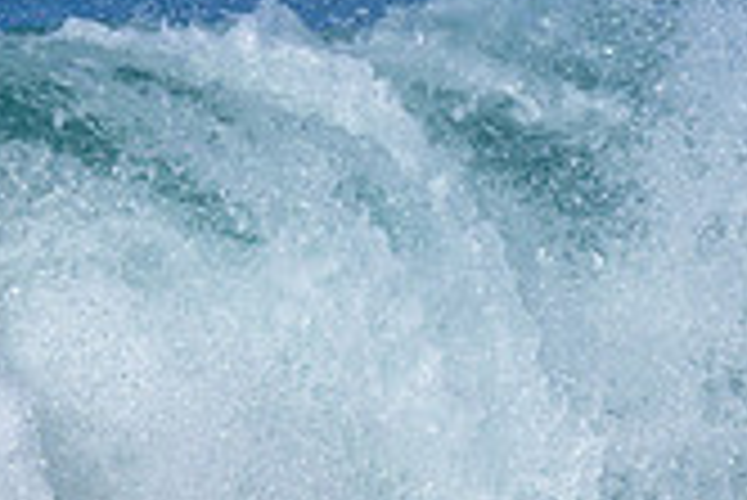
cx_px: 34
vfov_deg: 0.4
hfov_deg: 0.5
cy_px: 889
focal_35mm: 3836
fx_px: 79665
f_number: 6.3
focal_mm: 800
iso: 220
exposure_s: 1/2000
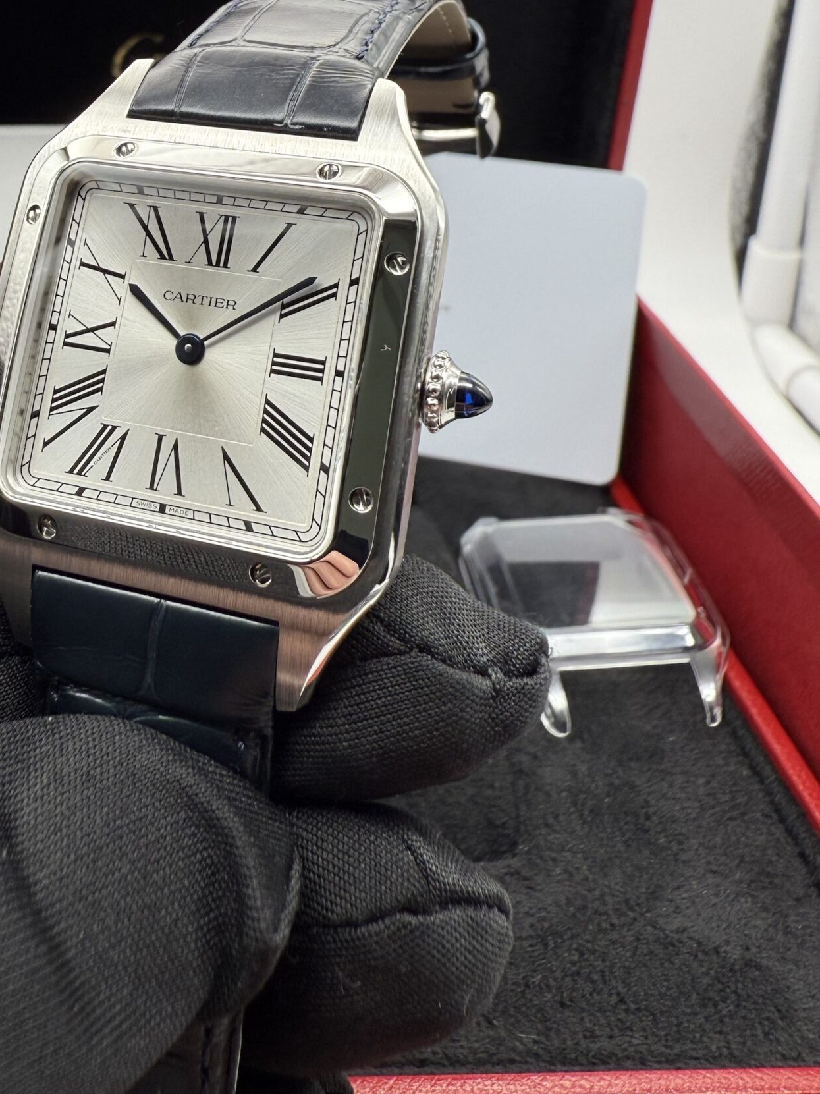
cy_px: 319
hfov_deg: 38.0
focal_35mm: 37
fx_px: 1169
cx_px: 239
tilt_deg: -18.1
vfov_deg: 48.8
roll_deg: -1.7
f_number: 2.2
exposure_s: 1/149
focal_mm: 2.22
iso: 40
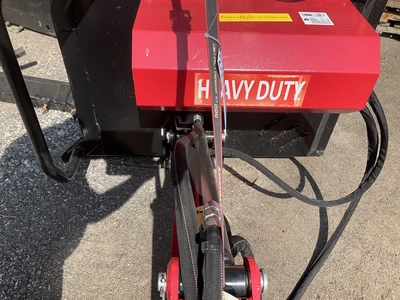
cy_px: 150
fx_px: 335
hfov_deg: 61.7
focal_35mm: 29
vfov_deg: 48.2
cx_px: 200
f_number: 1.8
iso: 25
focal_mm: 3
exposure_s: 1/1168
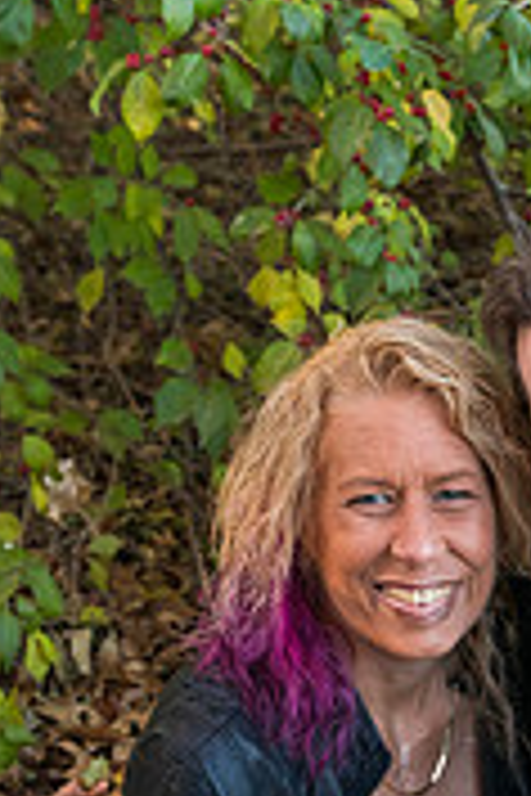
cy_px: 585
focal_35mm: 89
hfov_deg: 15.1
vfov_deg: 22.7
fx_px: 1969
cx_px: 513
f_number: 3.2
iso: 2000
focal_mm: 35
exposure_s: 1/800
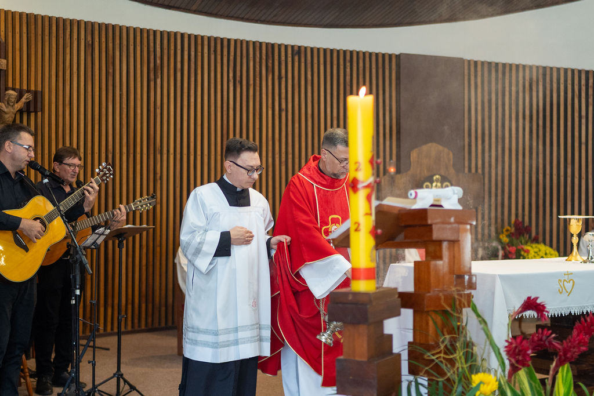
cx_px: 297
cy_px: 198
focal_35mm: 52
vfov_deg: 26.0
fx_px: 858
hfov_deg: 38.2
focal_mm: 35
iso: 1000
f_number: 1.8
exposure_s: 1/250
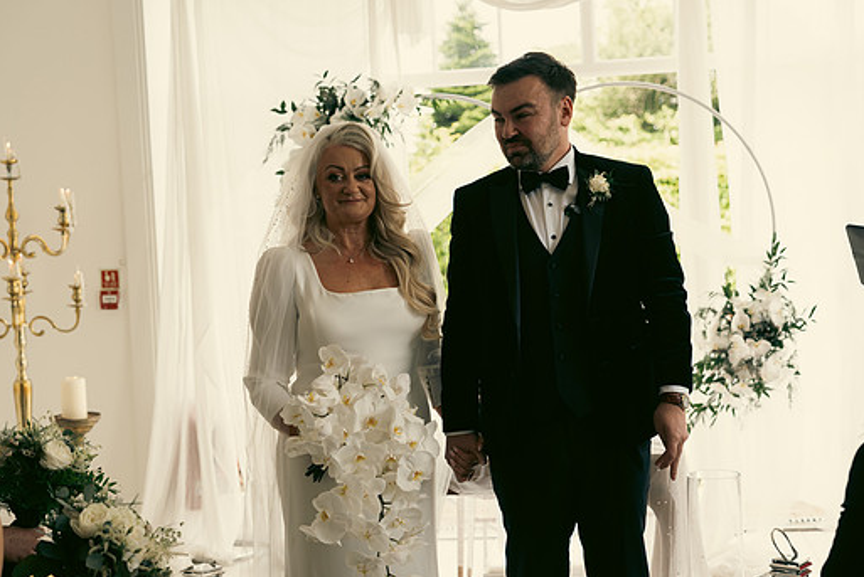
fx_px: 1465
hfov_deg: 32.9
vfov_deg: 22.3
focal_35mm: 61
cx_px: 441
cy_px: 312
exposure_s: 1/160
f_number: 3.5
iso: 125
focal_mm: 54
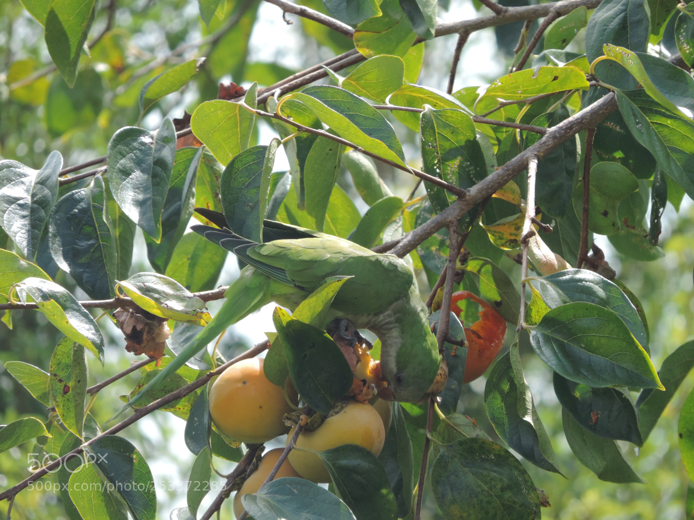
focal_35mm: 700
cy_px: 260
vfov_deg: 2.1
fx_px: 14034
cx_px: 347
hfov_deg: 2.8
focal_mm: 124.8
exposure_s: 1/500
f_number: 5
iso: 180
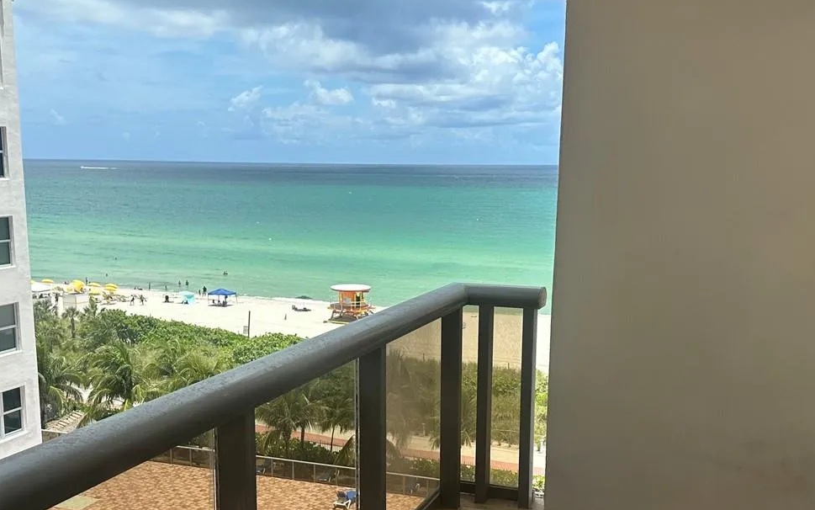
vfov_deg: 30.4
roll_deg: -0.3
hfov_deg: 47.2
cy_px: 336
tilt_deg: -10.7
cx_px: 403
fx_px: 933
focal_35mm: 42
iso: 80
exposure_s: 1/1721
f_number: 1.78
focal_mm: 6.86
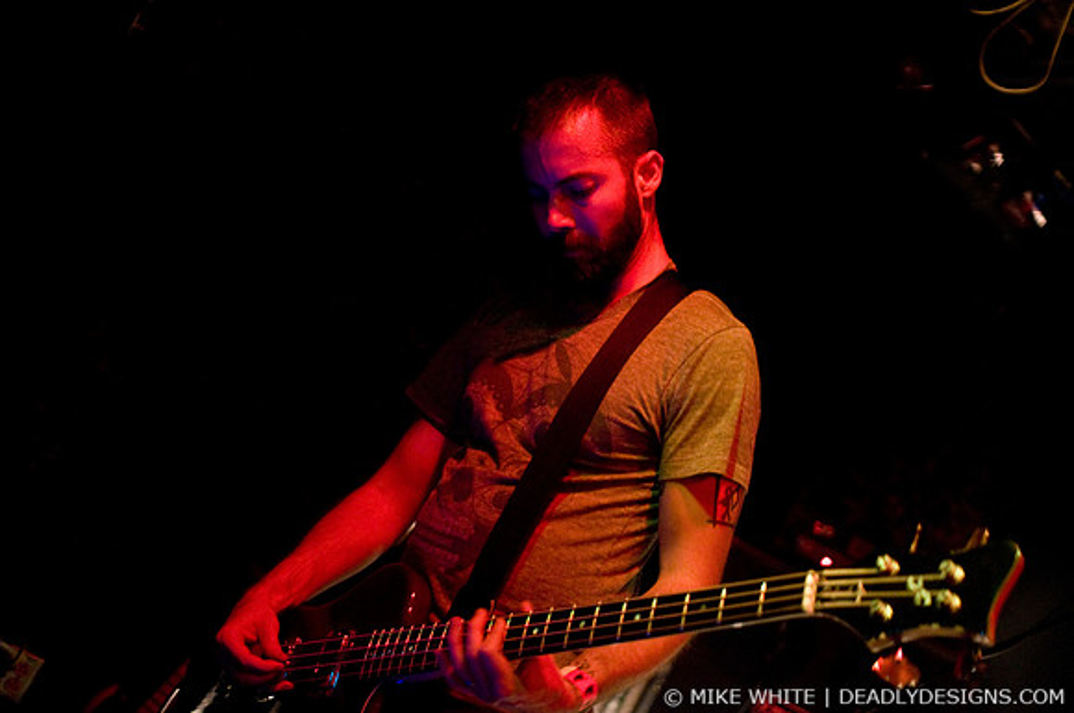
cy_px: 356
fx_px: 1341
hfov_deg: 43.7
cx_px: 537
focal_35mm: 45
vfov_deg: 29.8
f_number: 1.4
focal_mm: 30
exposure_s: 1/25
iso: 1000
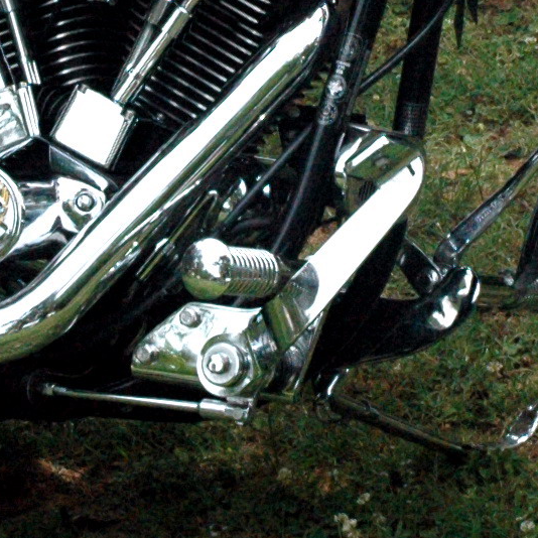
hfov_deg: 7.9
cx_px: 247
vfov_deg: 7.8
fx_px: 3910
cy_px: -100
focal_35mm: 222
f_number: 11
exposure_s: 1/500
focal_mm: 31
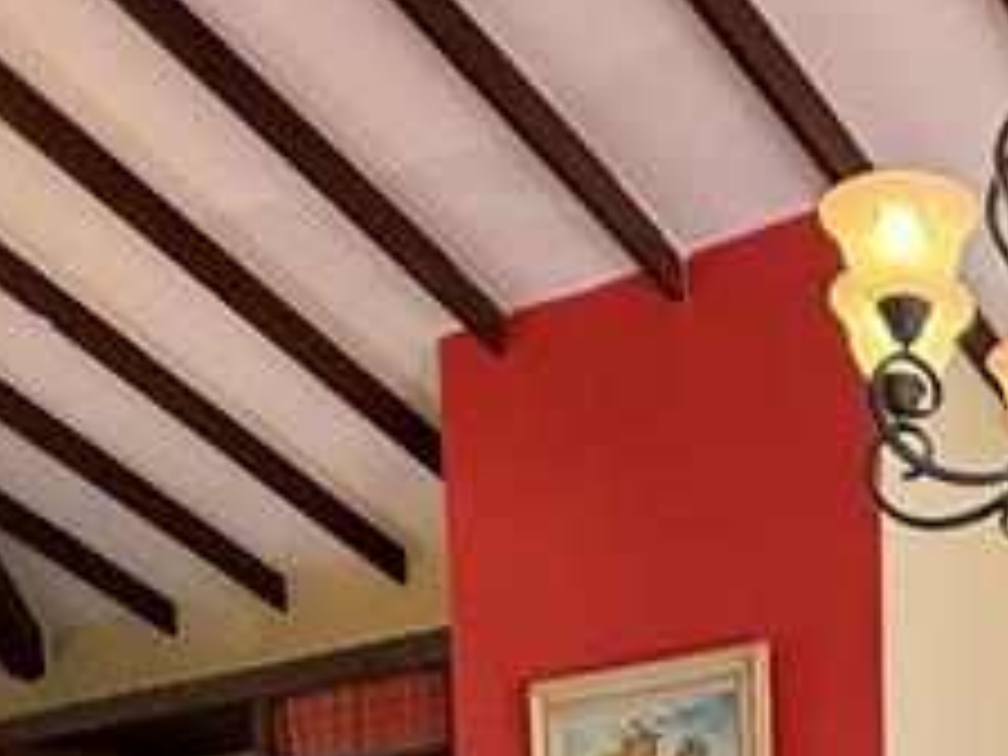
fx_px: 1864
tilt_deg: -6.8
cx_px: 1125
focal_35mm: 64
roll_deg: +0.4
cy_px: 1346
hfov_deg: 27.5
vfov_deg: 18.3
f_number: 2.2
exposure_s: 1/120
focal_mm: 2.22
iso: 200
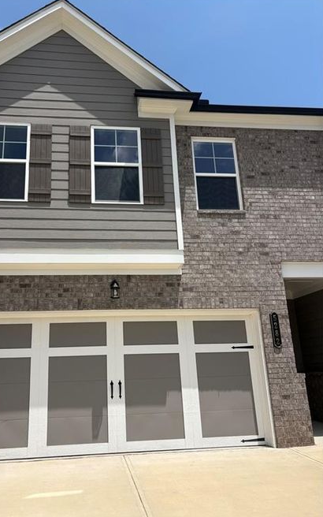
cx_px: 128
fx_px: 394
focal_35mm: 28
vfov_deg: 66.5
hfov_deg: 44.3
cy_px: 257
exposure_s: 1/5814
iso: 50
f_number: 1.6
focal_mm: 5.96
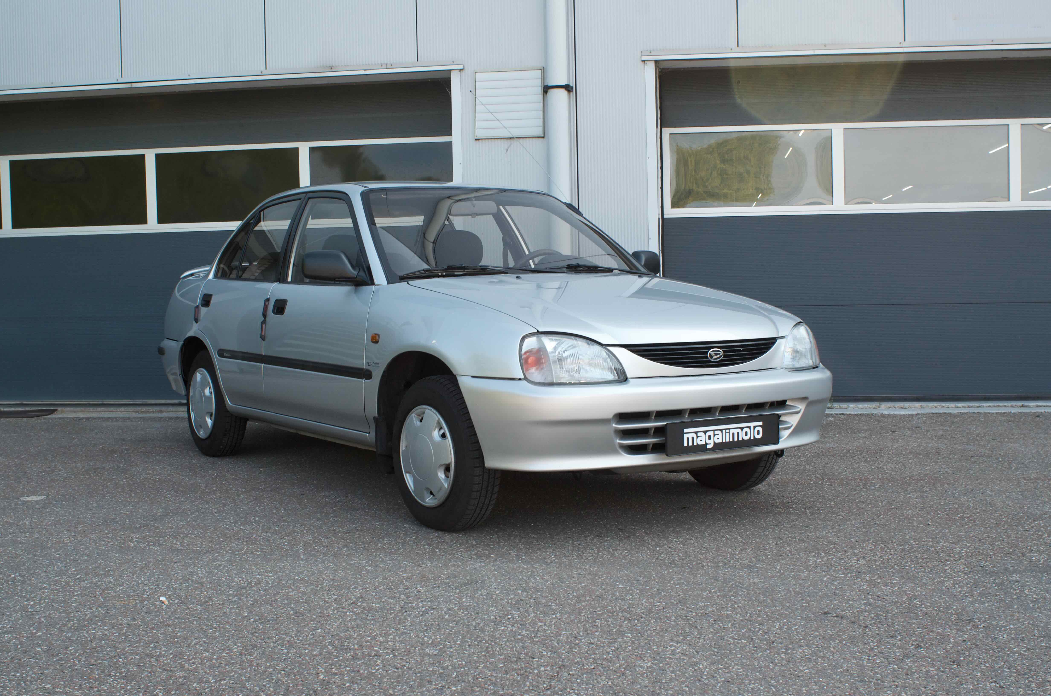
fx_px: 1224
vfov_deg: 31.8
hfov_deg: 46.5
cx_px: 526
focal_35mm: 42
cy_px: 348
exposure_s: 1/250
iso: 500
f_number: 8
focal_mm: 28
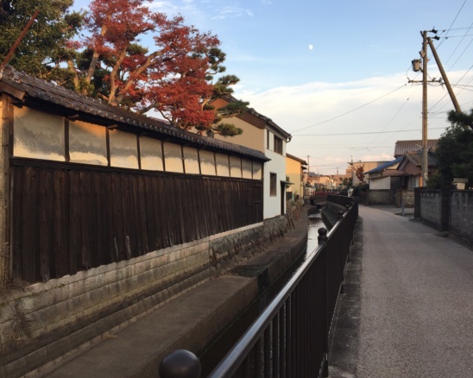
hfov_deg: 57.1
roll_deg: +0.4
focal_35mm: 31
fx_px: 434
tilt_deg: -0.5
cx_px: 220
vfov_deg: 47.1
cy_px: 185
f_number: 2.2
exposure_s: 1/271
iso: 32
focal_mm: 4.15
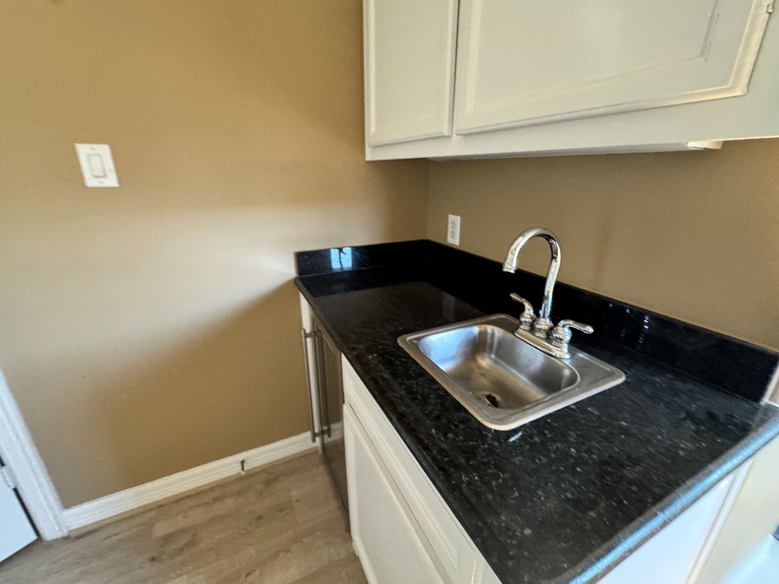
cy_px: 290
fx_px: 338
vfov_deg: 81.8
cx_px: 391
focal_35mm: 15
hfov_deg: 98.2
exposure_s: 1/63
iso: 320
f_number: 2.2
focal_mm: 2.22
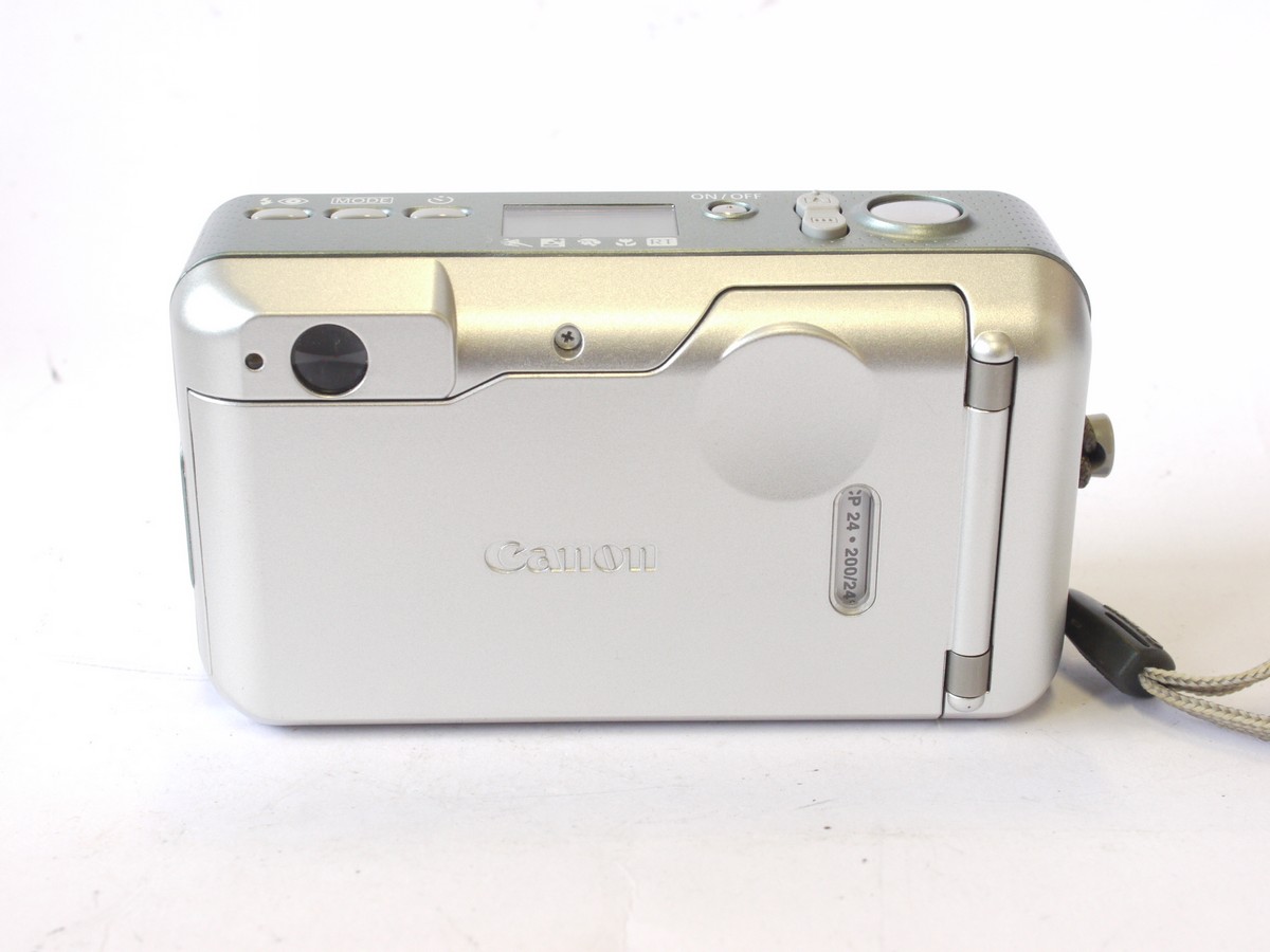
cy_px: 476
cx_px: 635
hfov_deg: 32.2
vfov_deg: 24.4
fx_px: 2201
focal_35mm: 60
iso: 800
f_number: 10
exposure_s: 1/50
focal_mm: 30
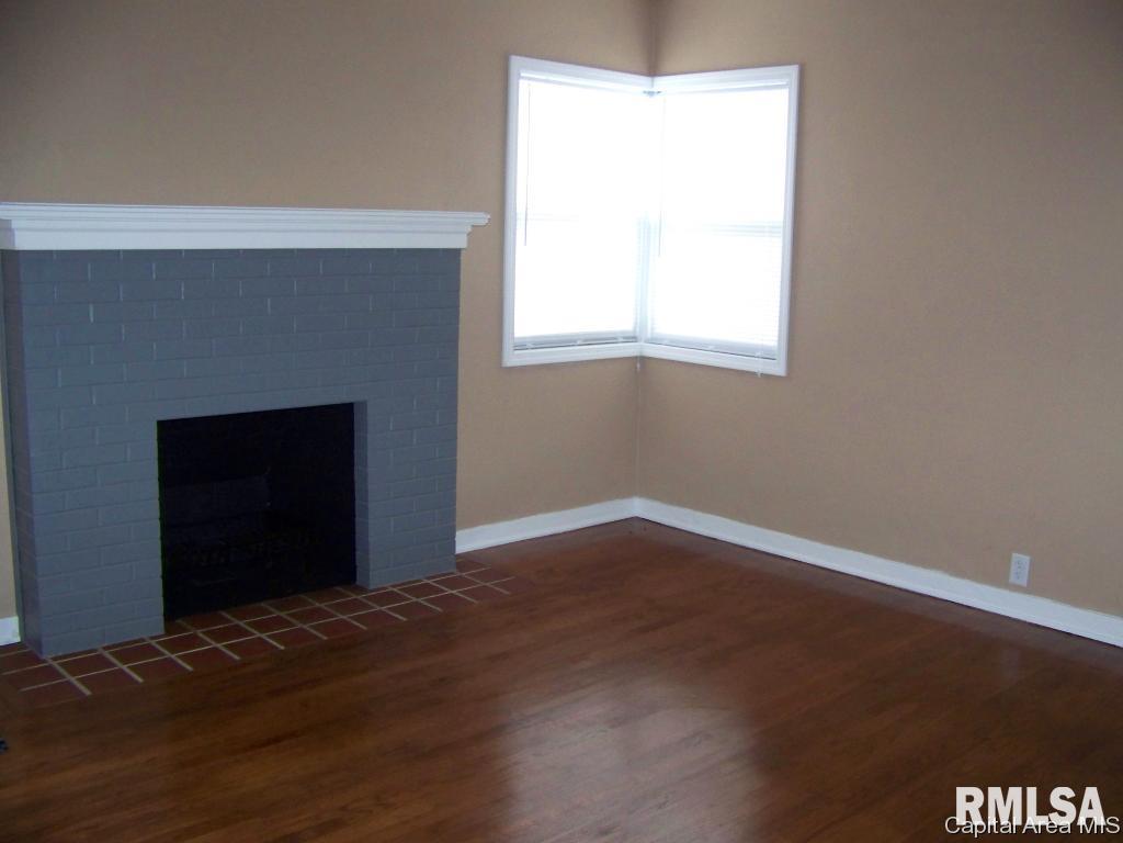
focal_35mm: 36
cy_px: 422
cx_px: 562
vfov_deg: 39.7
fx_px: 1168
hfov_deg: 51.4
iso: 200
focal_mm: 5.85
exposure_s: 1/30
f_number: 2.8
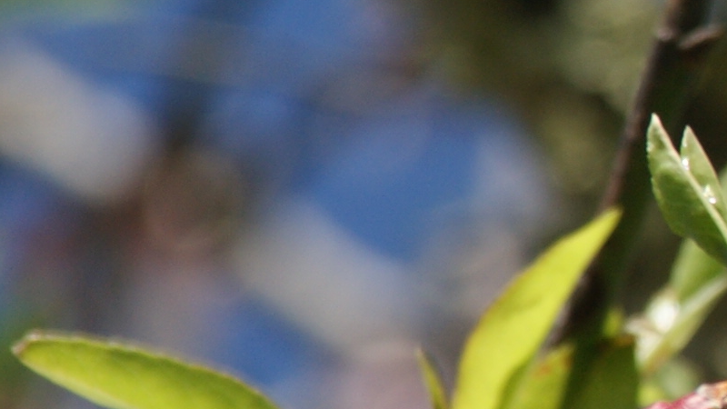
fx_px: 34737
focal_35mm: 1802
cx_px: 1479
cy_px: 146
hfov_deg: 1.2
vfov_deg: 0.7
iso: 100
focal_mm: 200
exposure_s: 1/400
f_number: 8
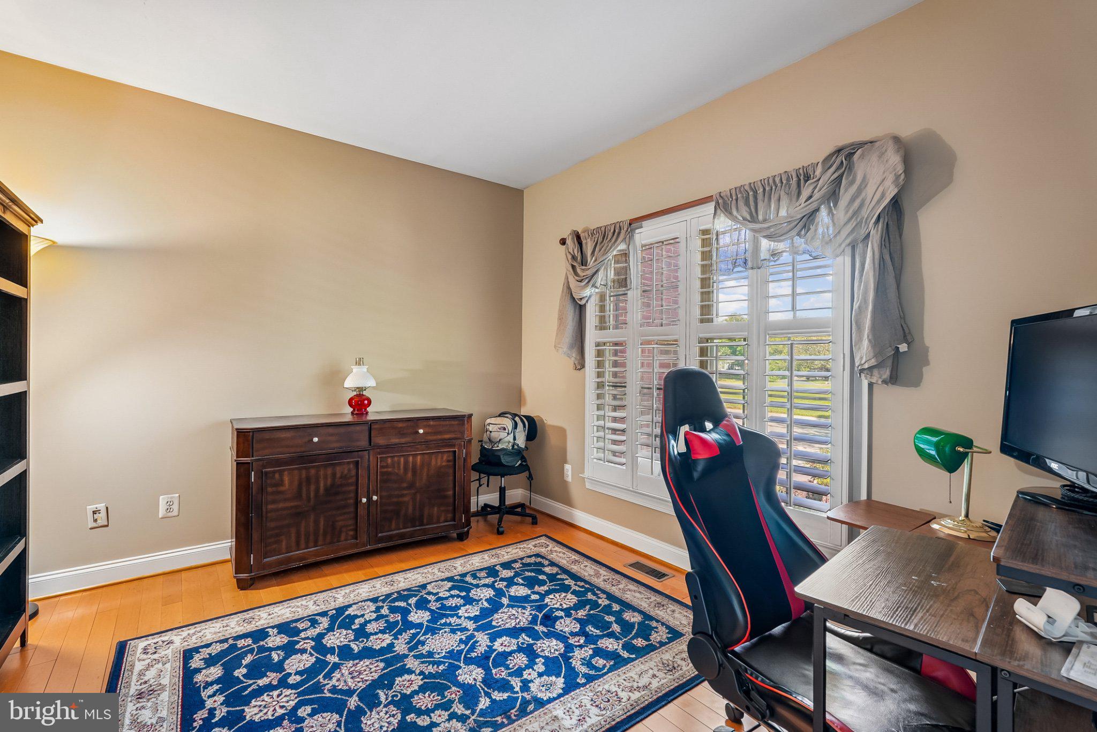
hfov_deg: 96.7
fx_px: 488
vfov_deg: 73.8
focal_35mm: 16
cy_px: 366
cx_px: 548
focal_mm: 16
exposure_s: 1.3
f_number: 8
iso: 100
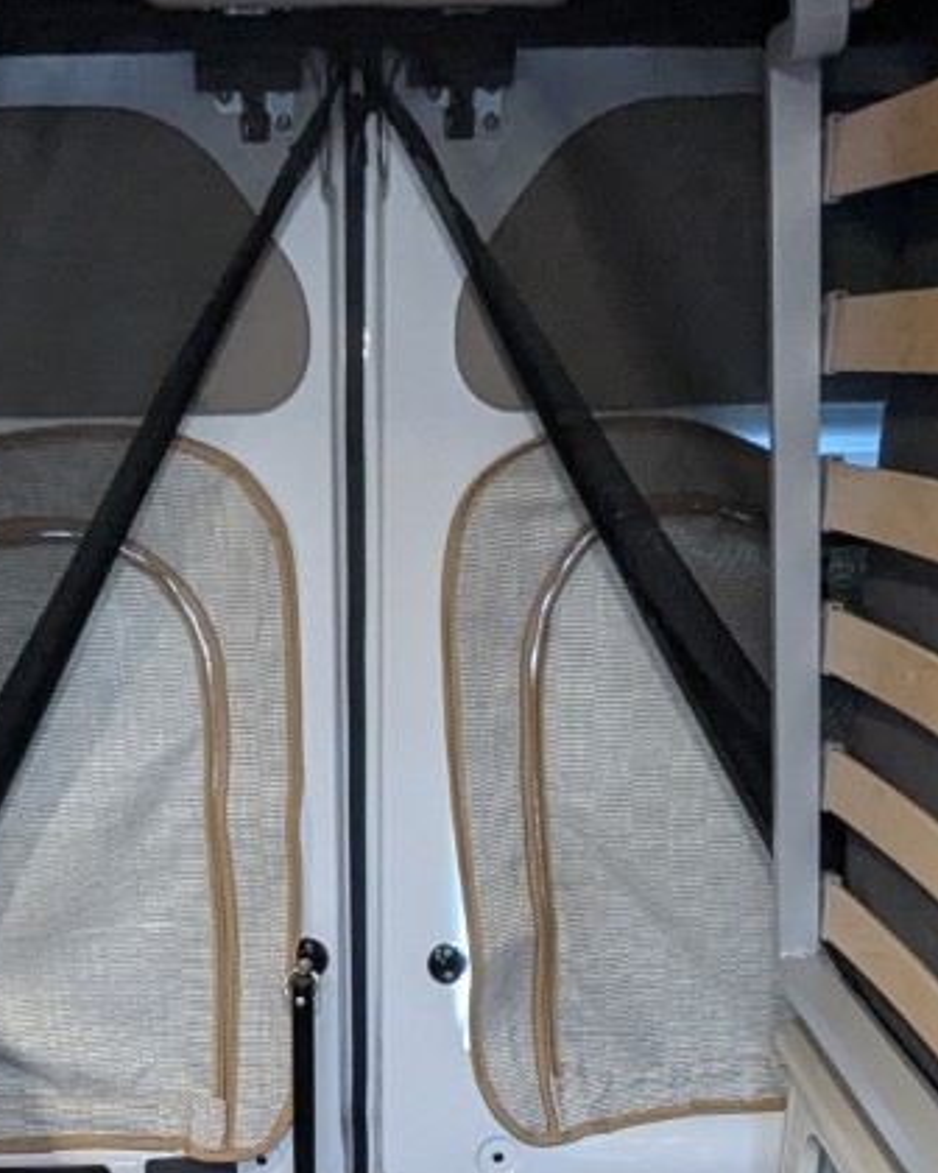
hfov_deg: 29.0
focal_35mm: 52
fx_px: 1804
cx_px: 342
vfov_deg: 31.0
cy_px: 1368
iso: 336
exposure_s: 1/56.3
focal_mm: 2.35
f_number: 2.2
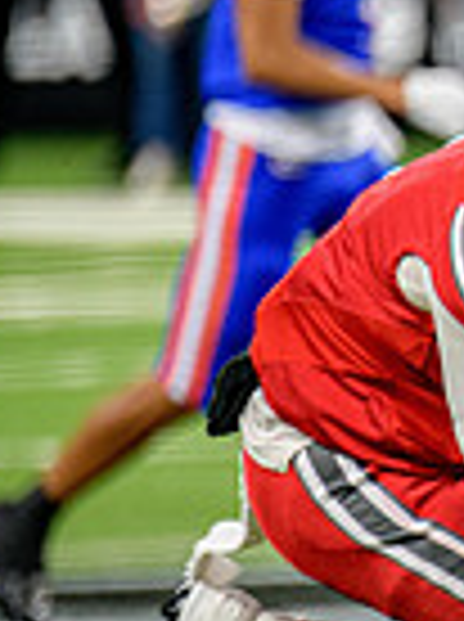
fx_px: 21782
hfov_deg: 1.2
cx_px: 1275
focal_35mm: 1215
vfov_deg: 1.6
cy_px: 245
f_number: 2.8
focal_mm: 300
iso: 1250
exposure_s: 1/400
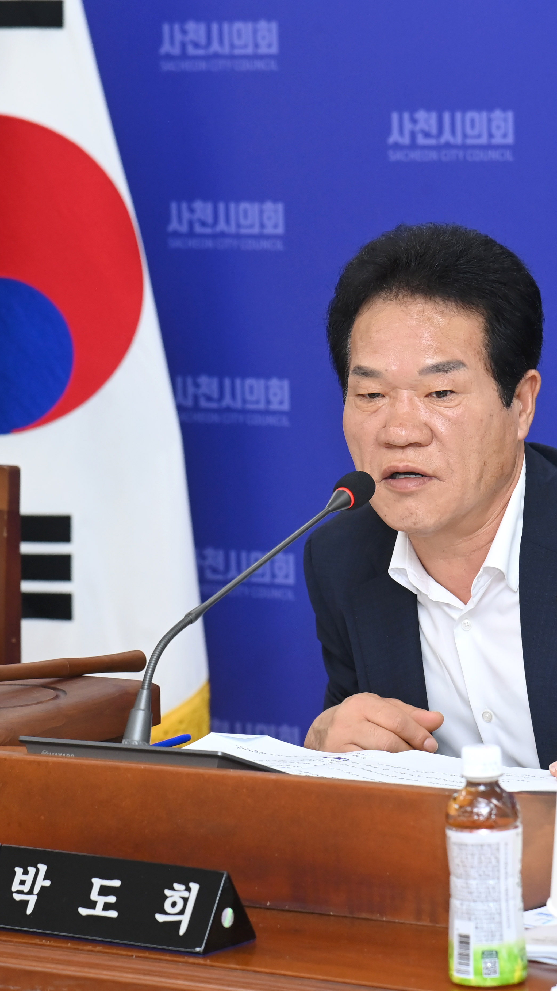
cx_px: 337
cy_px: 496
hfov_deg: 6.4
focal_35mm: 189
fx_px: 4962
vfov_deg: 11.4
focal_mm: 120
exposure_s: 1/250
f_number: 6.3
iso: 2500
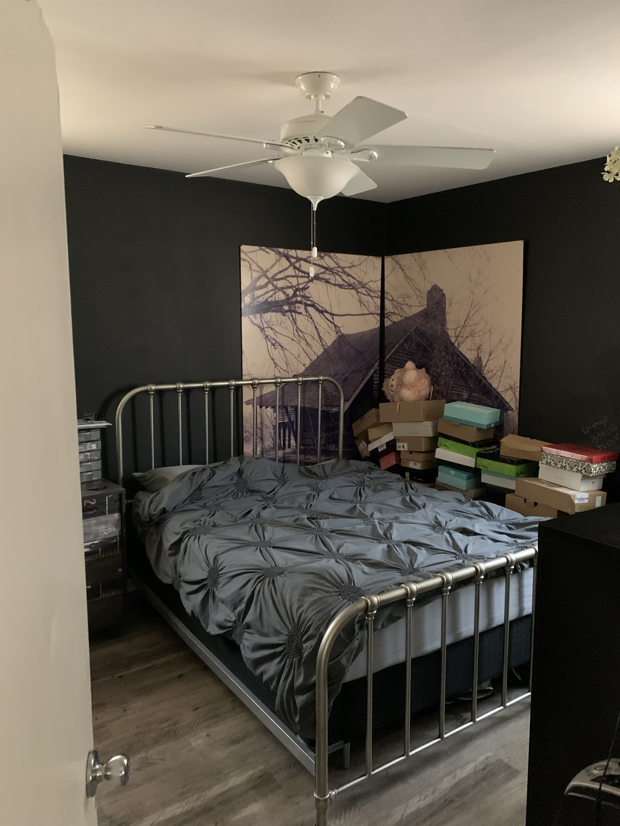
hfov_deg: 53.1
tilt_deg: -6.1
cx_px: 310
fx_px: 621
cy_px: 413
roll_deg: +0.8
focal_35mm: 26
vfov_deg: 67.3
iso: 800
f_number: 1.8
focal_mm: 4.25
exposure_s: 1/22
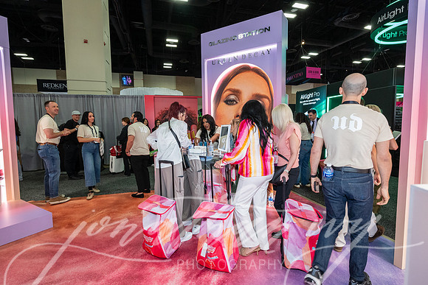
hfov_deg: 91.6
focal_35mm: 18
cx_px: 214
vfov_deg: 68.9
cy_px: 142
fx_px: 208
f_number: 5.6
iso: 2000
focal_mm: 17.5
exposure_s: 1/100
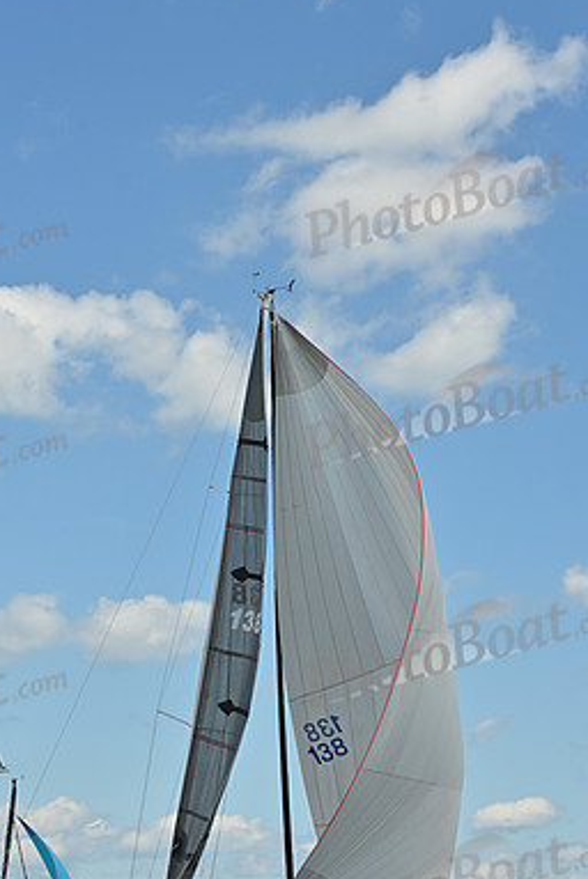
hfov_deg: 12.9
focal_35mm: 106
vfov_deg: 19.2
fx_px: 2592
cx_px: 187
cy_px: 562
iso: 250
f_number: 7.1
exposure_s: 1/1250
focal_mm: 70
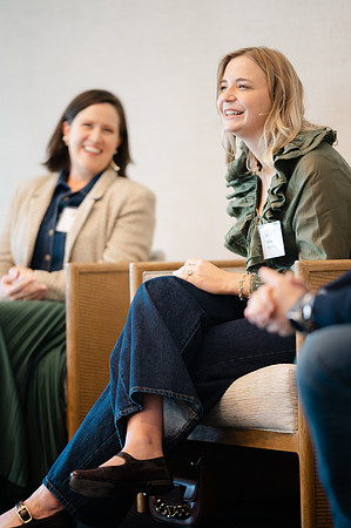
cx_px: 176
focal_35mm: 105
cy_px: 264
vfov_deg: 19.5
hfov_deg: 13.0
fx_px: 1539
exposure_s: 1/125
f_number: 1.4
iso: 250
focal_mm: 105
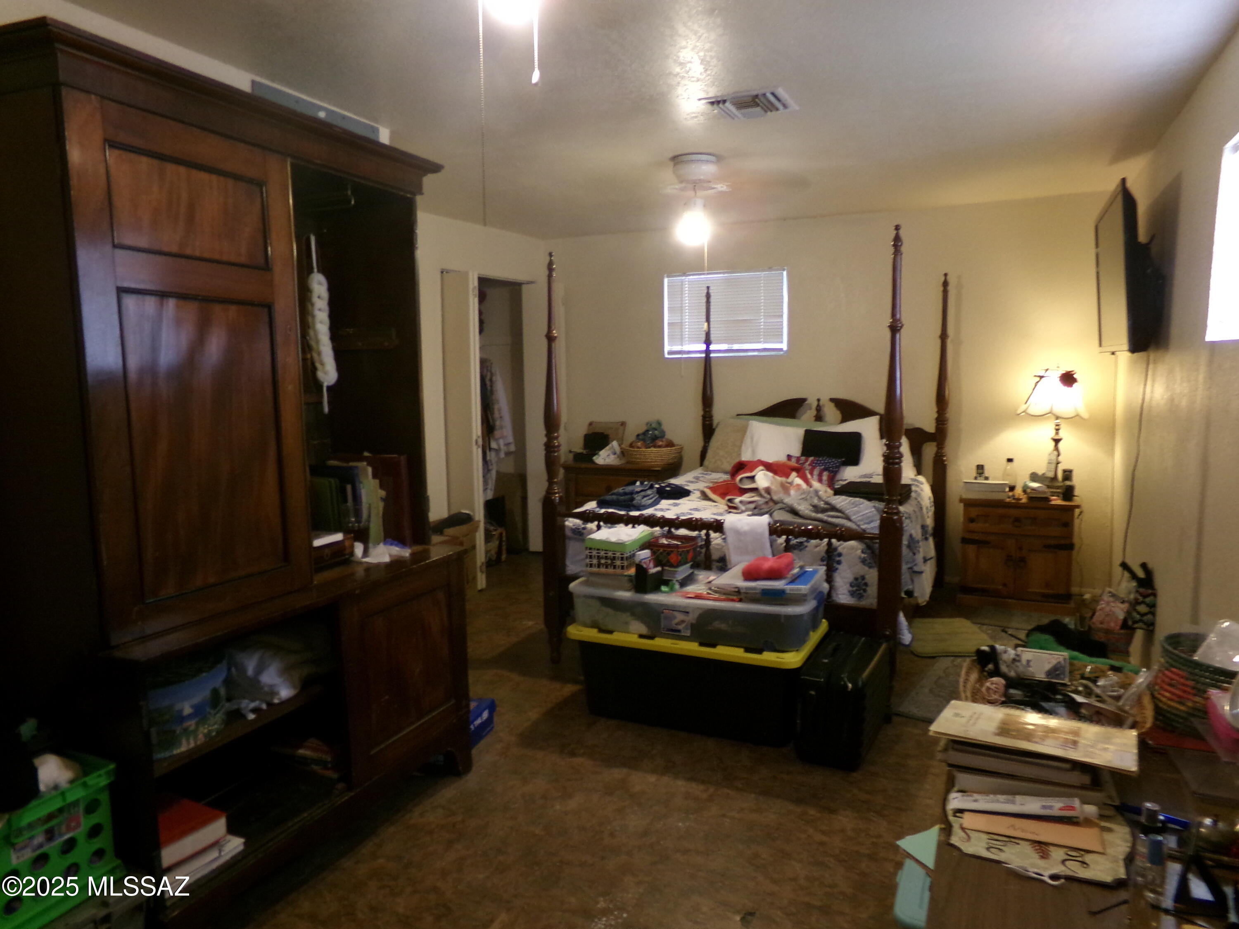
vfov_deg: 56.8
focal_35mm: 24
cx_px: 620
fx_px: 859
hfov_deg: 71.6
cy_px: 464
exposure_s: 1/17
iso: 394
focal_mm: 4.3
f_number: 3.7
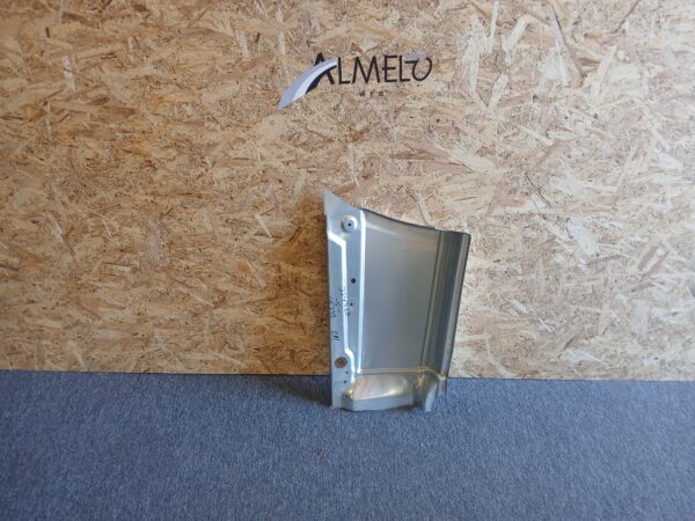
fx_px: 522
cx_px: 348
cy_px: 260
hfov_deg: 67.3
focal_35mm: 26
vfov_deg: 53.1
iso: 160
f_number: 1.8
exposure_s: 1/50
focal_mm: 3.98
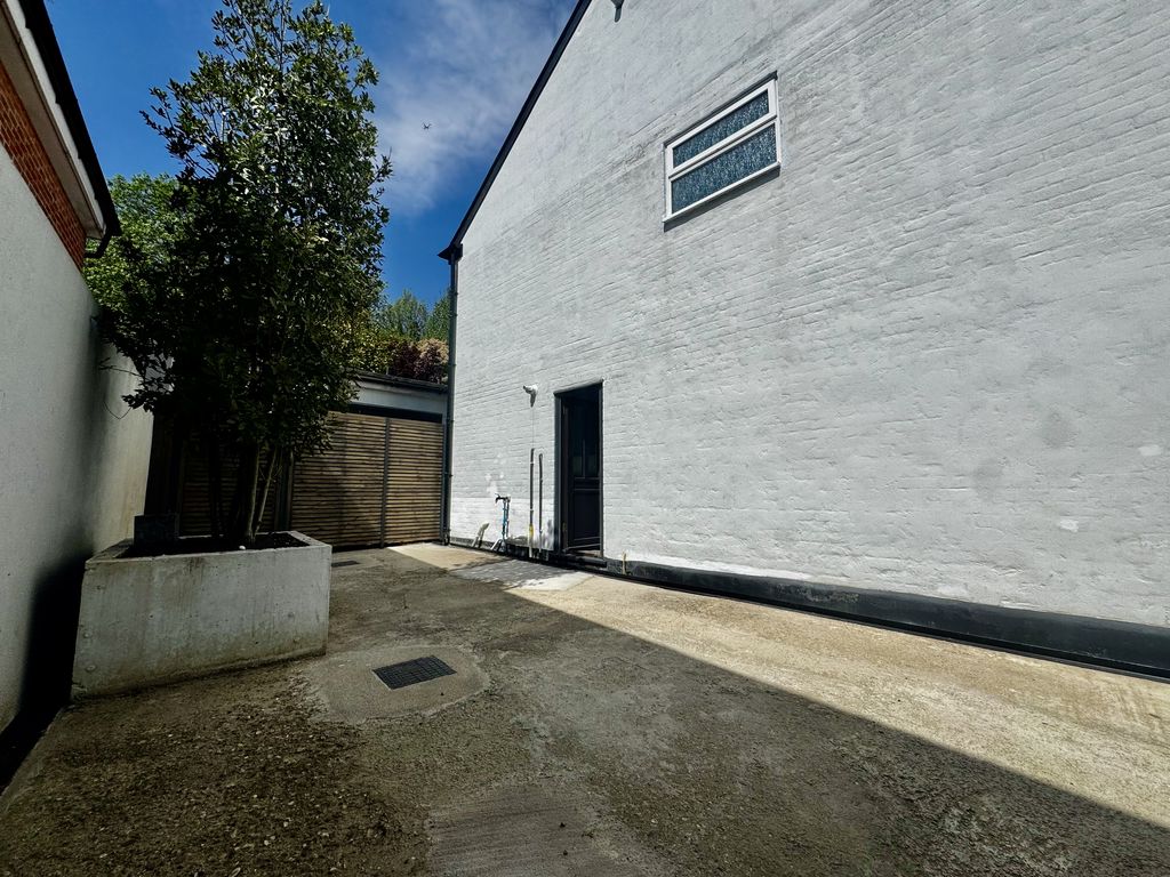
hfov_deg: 102.1
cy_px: 438
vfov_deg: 85.7
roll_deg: +0.2
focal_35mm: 14
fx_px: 473
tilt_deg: +6.9
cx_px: 585
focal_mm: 2.22
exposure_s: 1/4926
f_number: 2.2
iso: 40
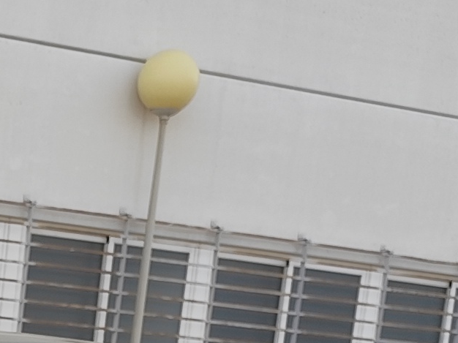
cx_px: -418
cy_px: 971
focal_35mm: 150
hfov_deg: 11.9
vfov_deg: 8.5
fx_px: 1984
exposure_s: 1/329
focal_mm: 6.14
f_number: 1.65
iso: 50
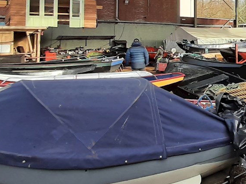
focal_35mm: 44
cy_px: 26
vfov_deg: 31.6
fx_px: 313
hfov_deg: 35.6
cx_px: 280
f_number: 2.2
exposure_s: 1/233
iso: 40
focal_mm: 1.42
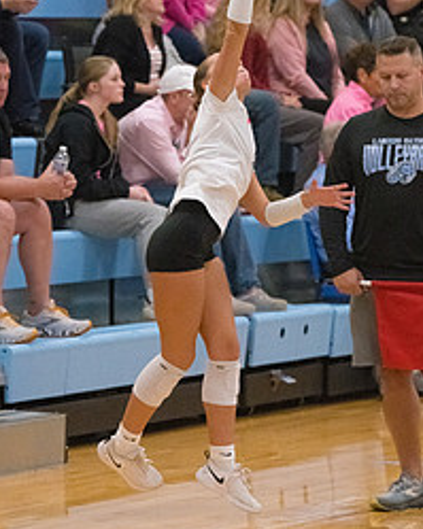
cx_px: 215
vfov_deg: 6.9
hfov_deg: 5.5
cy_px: 268
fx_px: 4384
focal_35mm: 280
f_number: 4.5
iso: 8000
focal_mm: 165
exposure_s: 1/1250
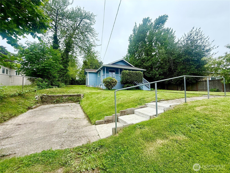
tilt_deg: +3.2
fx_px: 93
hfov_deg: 102.1
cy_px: 86
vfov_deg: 85.7
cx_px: 115
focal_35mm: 14
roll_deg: +0.7
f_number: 2.2
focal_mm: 2.22
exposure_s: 1/751
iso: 64
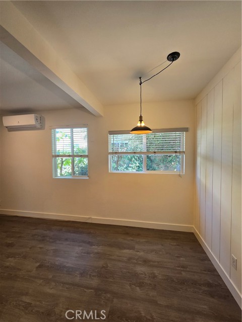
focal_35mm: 13
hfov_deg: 89.9
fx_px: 121
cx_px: 121
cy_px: 161
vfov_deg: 106.2
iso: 125
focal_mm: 2.2
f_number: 2.2
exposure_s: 1/60
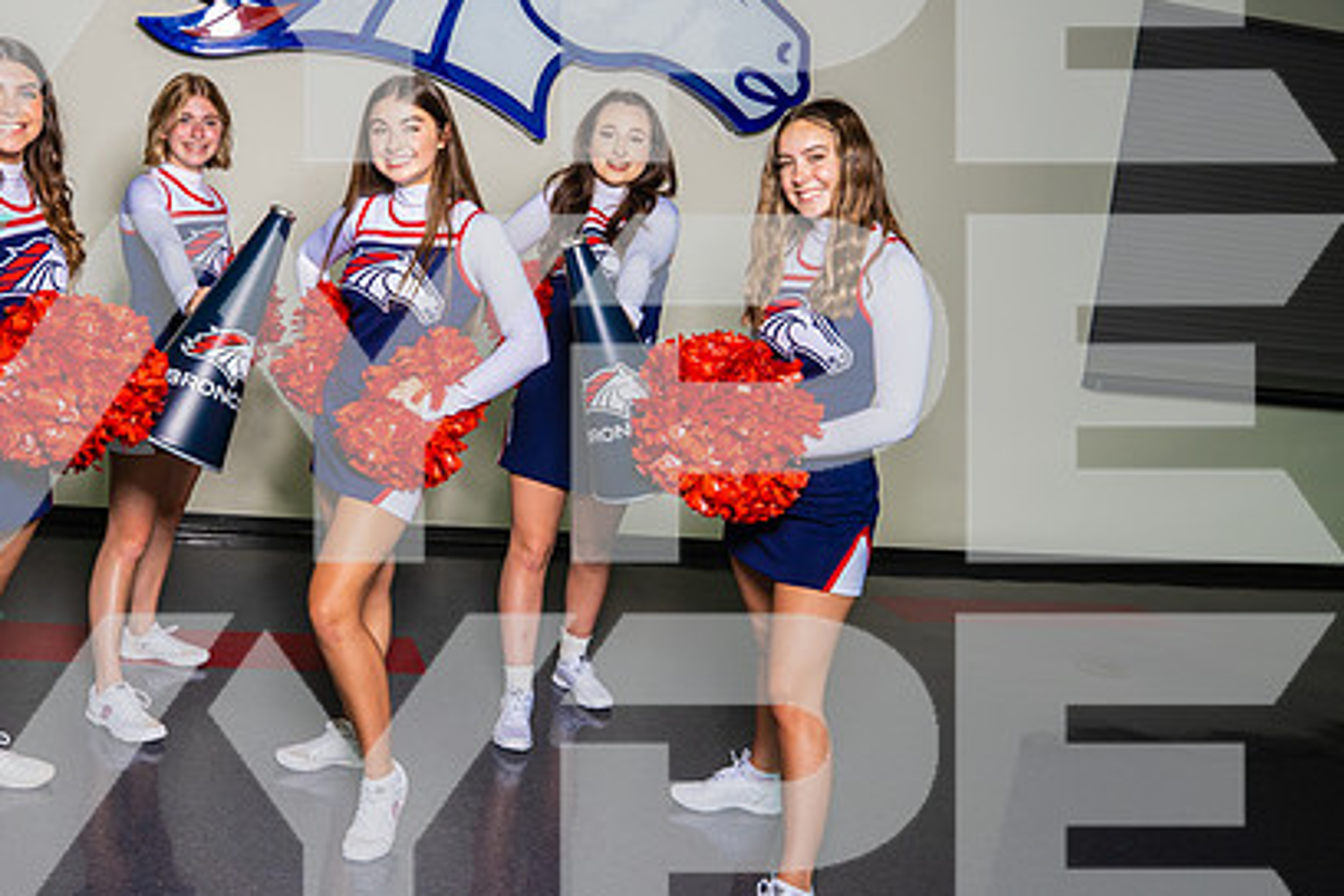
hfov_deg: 51.4
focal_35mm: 37
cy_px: 390
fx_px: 1381
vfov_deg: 35.9
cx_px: 507
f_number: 8
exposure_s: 1/200
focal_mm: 26
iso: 100
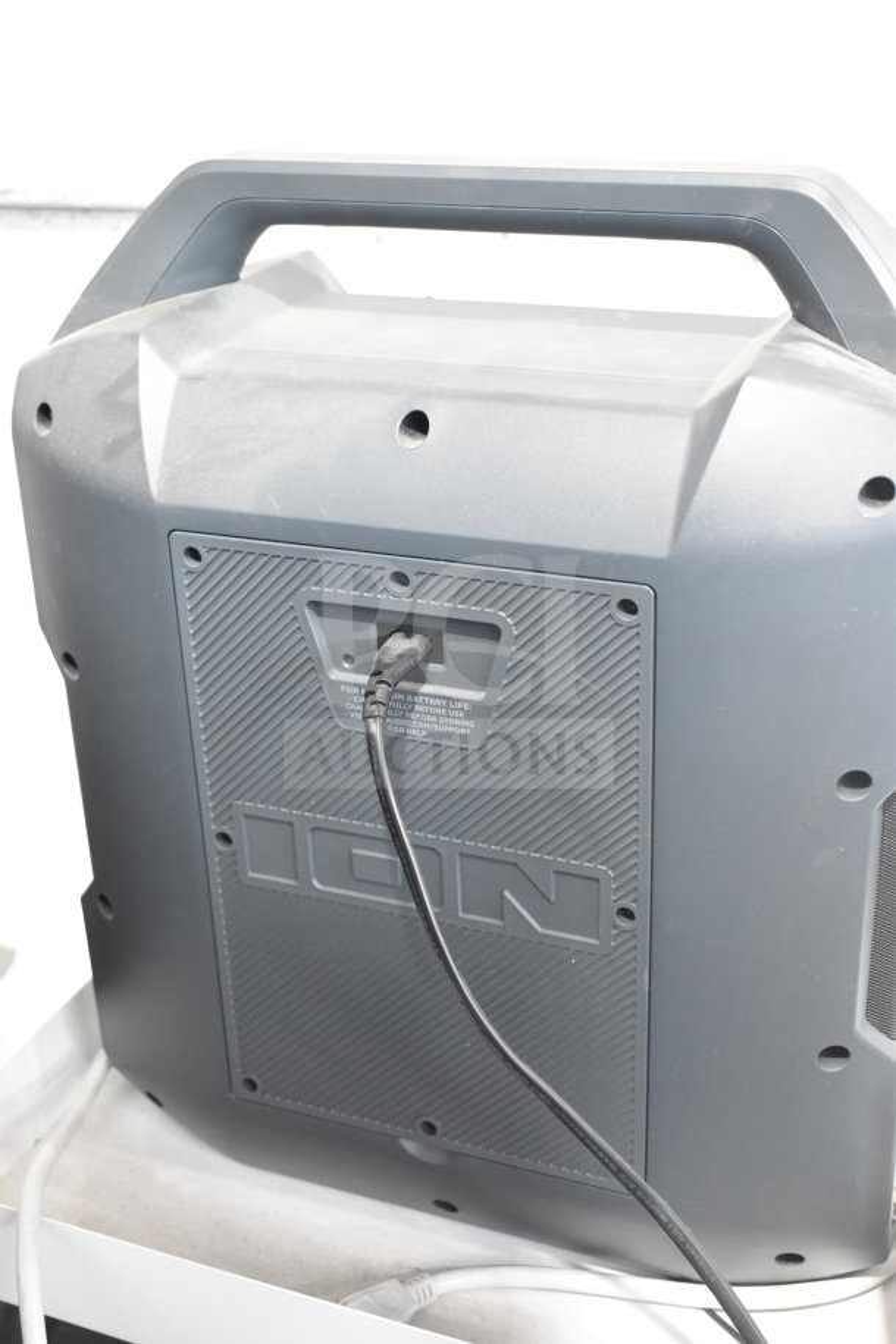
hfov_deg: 29.9
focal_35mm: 45
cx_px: 448
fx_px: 1680
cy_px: 672
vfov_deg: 43.6
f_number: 4.2
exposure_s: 1/50
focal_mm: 30
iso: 3200
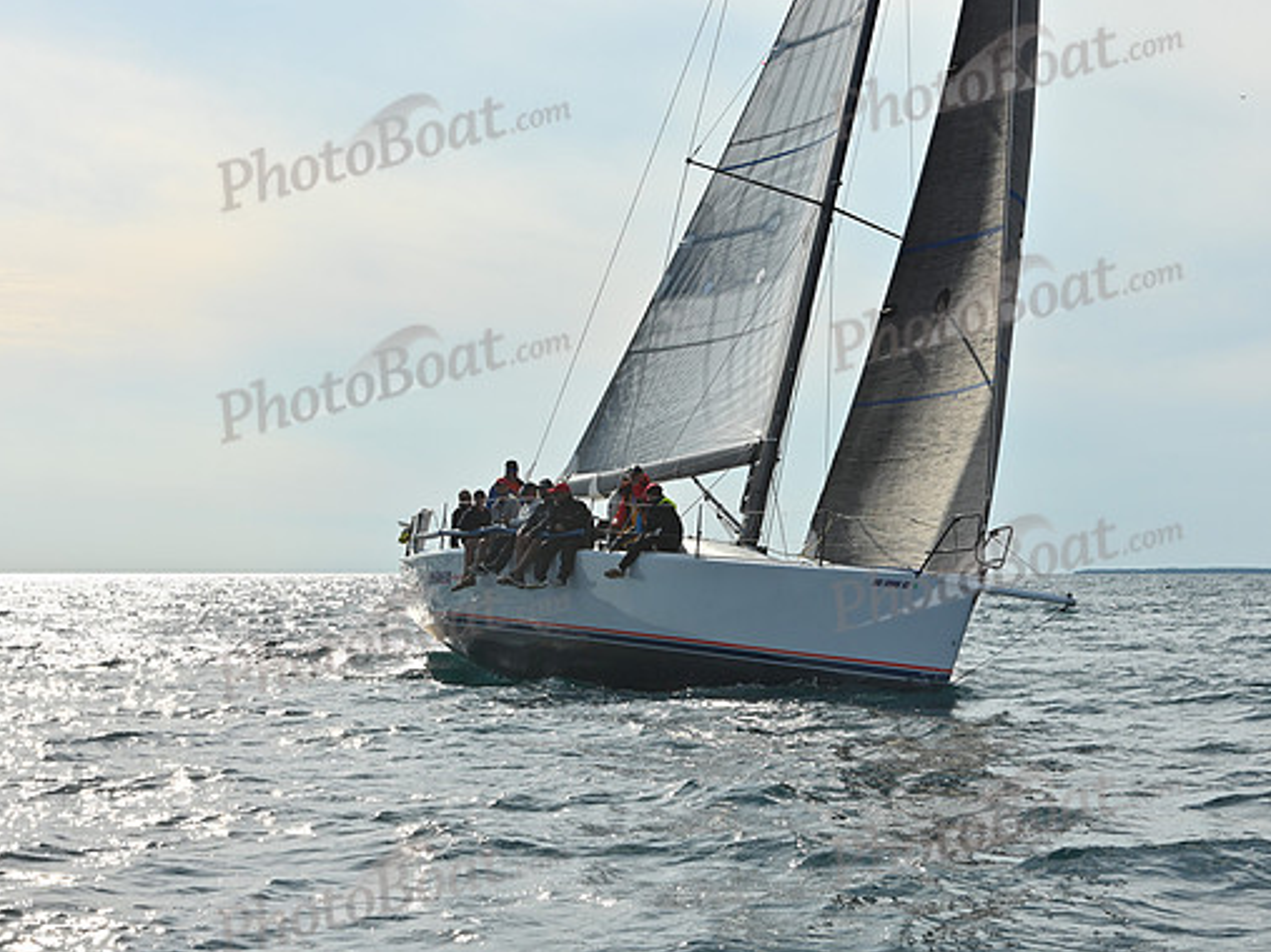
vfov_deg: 19.1
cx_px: 702
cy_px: 472
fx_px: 2827
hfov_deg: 25.3
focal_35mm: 77
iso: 320
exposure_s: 1/1000
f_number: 13
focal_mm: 70
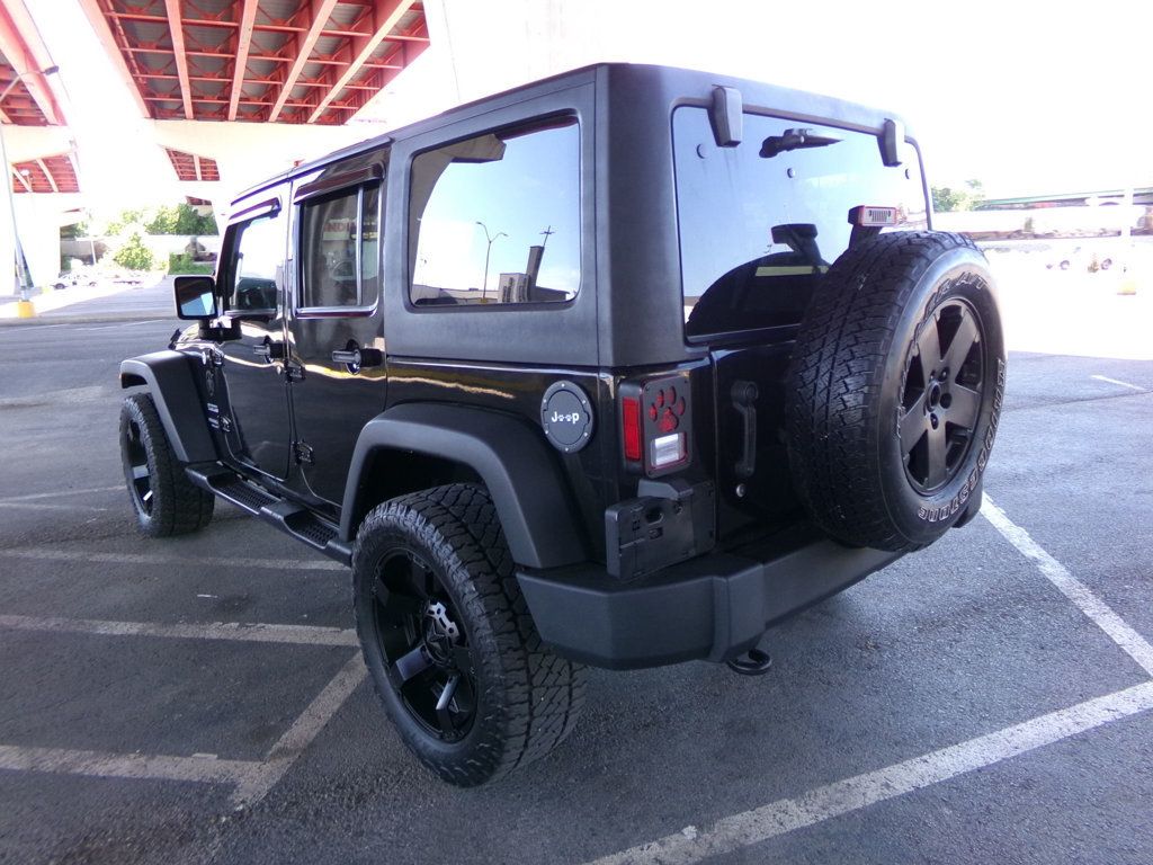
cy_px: 432
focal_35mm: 24
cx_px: 576
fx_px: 799
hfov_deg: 71.6
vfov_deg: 56.8
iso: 163
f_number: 3.7
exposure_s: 1/60
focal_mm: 4.3
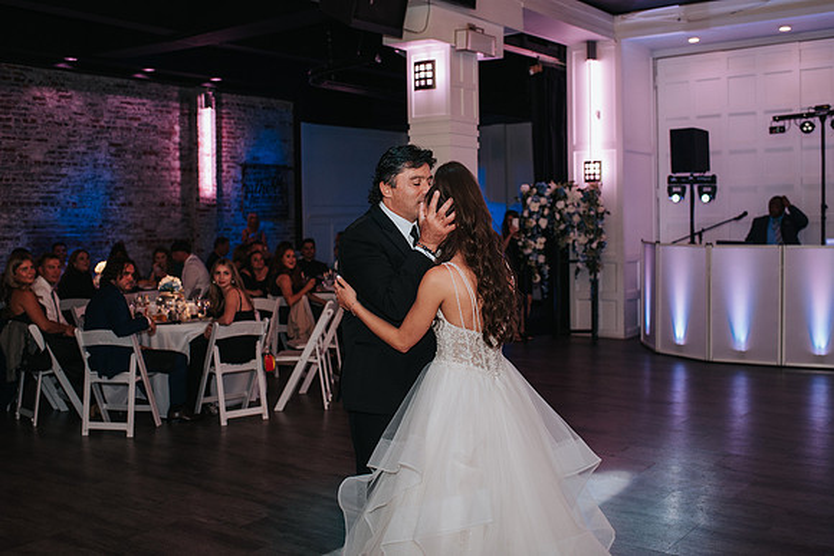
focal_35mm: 39
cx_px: 417
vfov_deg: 34.0
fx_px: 908
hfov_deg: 49.3
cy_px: 245
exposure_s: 1/200
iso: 1000
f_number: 2.8
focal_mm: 35
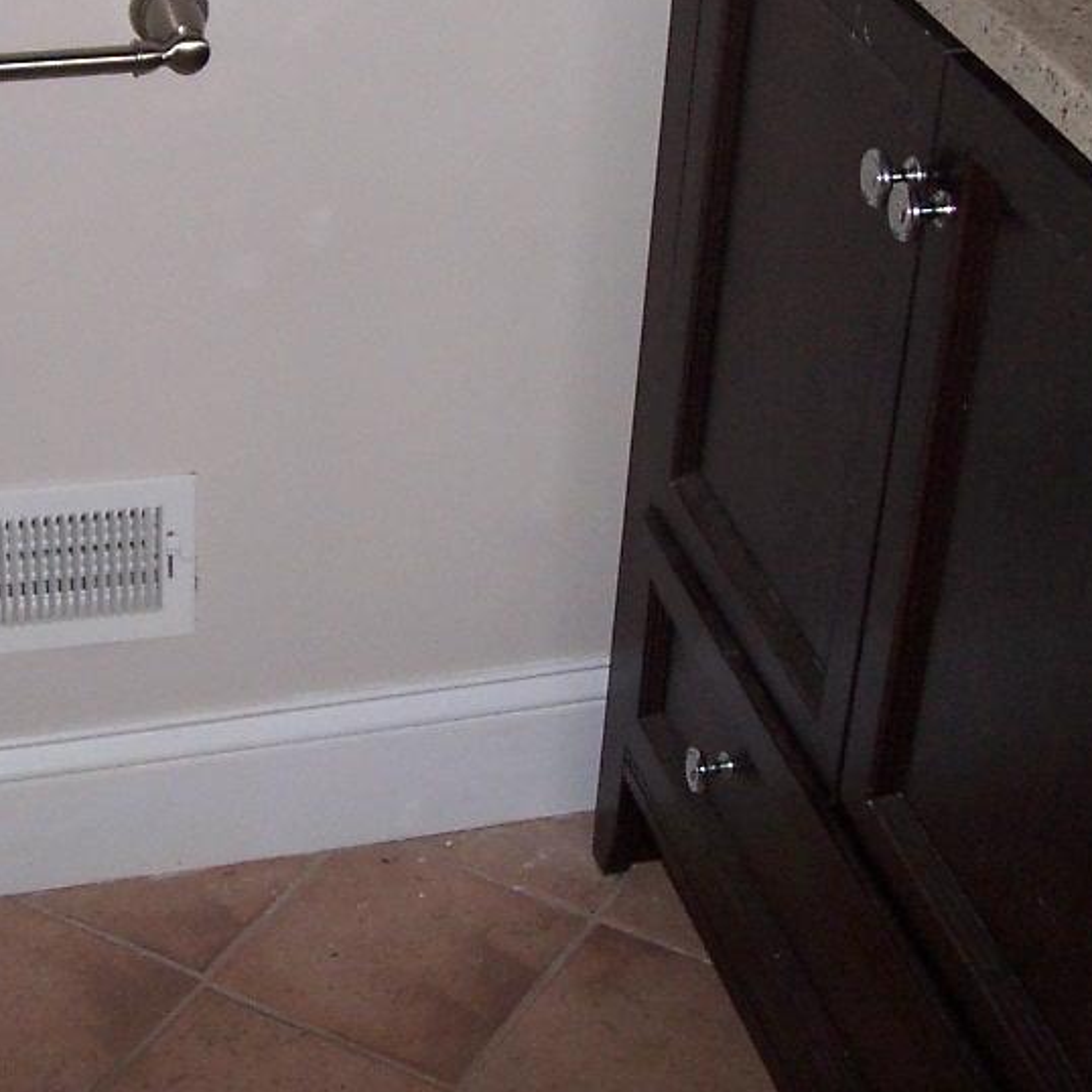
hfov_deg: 23.7
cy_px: 219
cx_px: 552
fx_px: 2605
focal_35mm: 73
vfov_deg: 23.3
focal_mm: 5.6
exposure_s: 1/60
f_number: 2.8
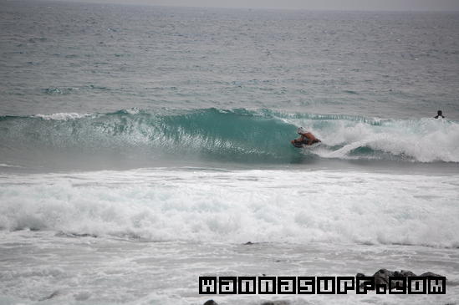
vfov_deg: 6.3
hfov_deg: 9.5
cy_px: 152
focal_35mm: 218
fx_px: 2771
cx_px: 230
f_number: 5.6
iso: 200
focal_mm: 145
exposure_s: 1/2000
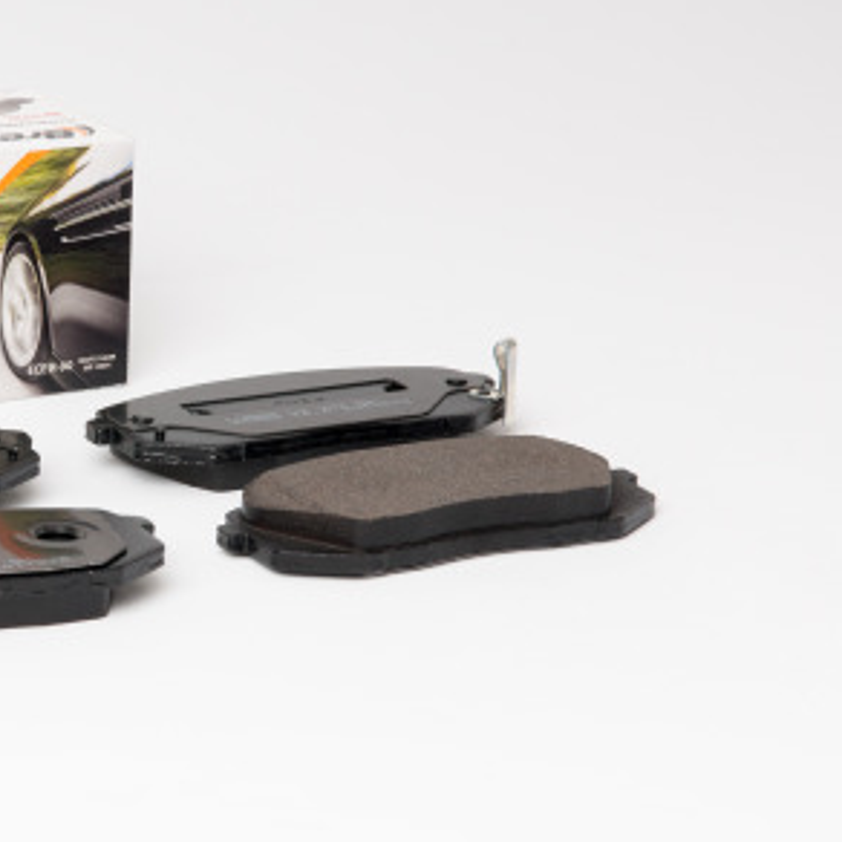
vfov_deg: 11.1
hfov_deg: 11.1
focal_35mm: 157
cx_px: 98
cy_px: 415
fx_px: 4321
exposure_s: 1/200
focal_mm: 60
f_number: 13
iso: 100
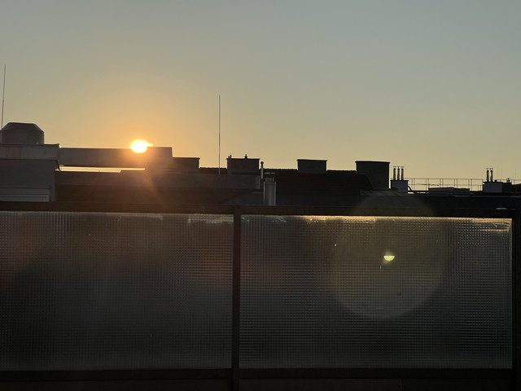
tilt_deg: +2.7
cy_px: 196
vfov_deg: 19.1
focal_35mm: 77
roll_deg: +0.3
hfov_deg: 25.3
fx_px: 1159
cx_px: 260
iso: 25
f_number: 2.8
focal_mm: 9
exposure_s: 1/2801
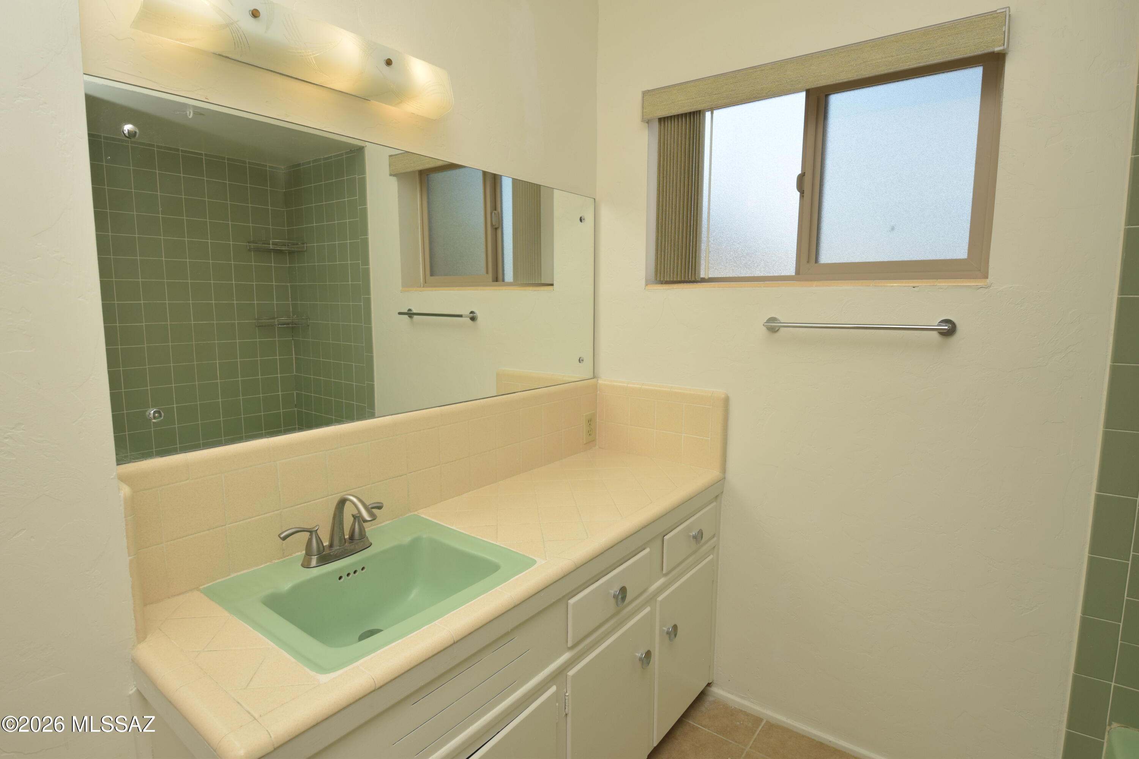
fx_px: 569
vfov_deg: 67.4
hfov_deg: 90.0
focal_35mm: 18
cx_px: 570
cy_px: 380
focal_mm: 12
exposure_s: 1/200
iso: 400
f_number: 9
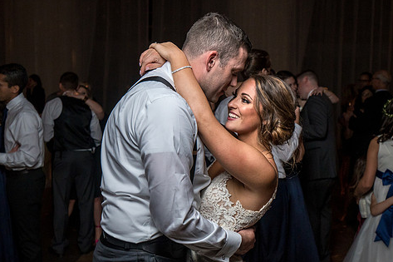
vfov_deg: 24.6
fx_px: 600
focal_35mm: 55
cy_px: 119
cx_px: 227
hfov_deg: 36.2
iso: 2000
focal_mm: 35
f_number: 4
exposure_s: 1/200
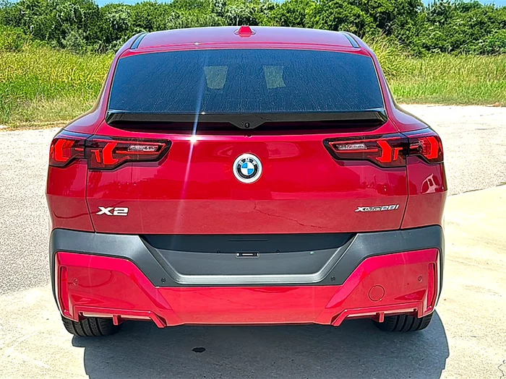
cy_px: 190
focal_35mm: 38
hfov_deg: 49.0
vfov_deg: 37.7
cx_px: 253
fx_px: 555
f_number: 1.78
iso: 80
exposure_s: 1/3745
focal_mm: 6.86
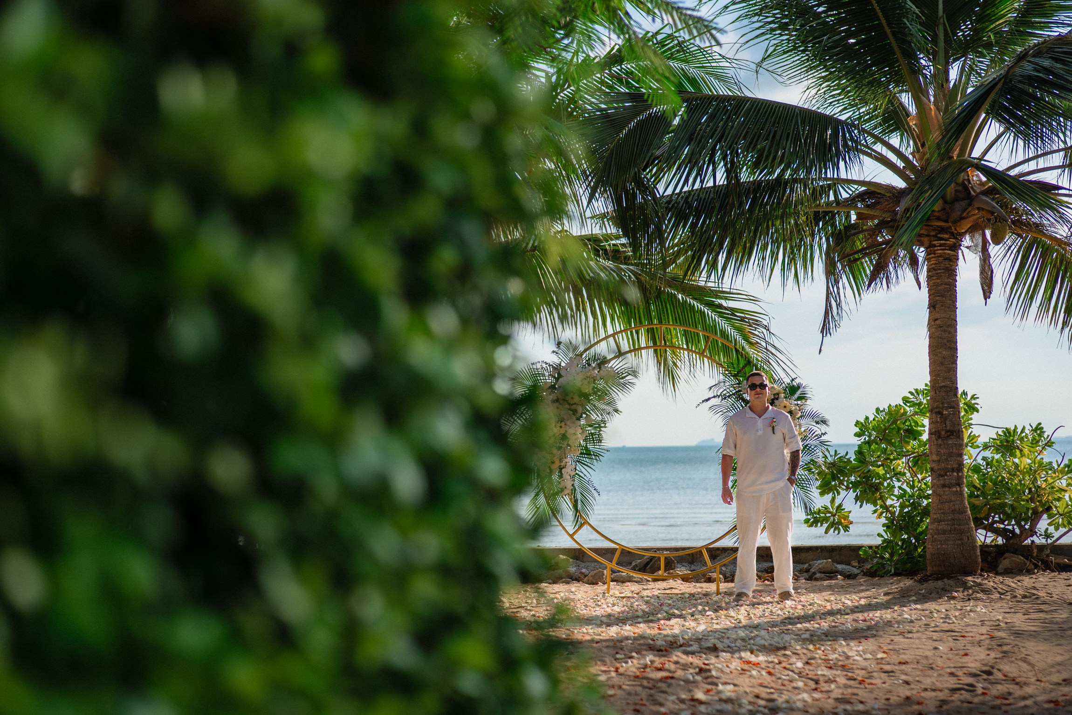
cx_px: 536
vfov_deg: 27.0
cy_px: 358
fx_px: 1489
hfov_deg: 39.6
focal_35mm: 50
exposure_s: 1/3200
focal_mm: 50
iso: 200
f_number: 2.2
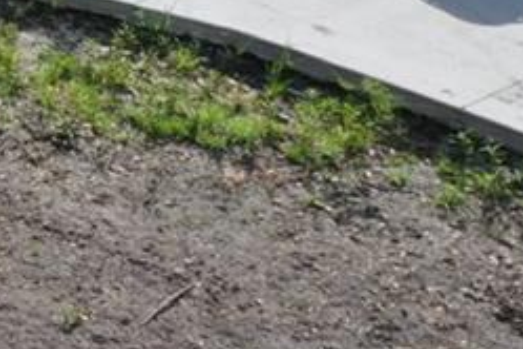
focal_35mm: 180
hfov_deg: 9.1
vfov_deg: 7.2
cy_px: -456
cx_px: -1067
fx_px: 2615
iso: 100
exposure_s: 1/100
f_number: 11
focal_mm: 10.26
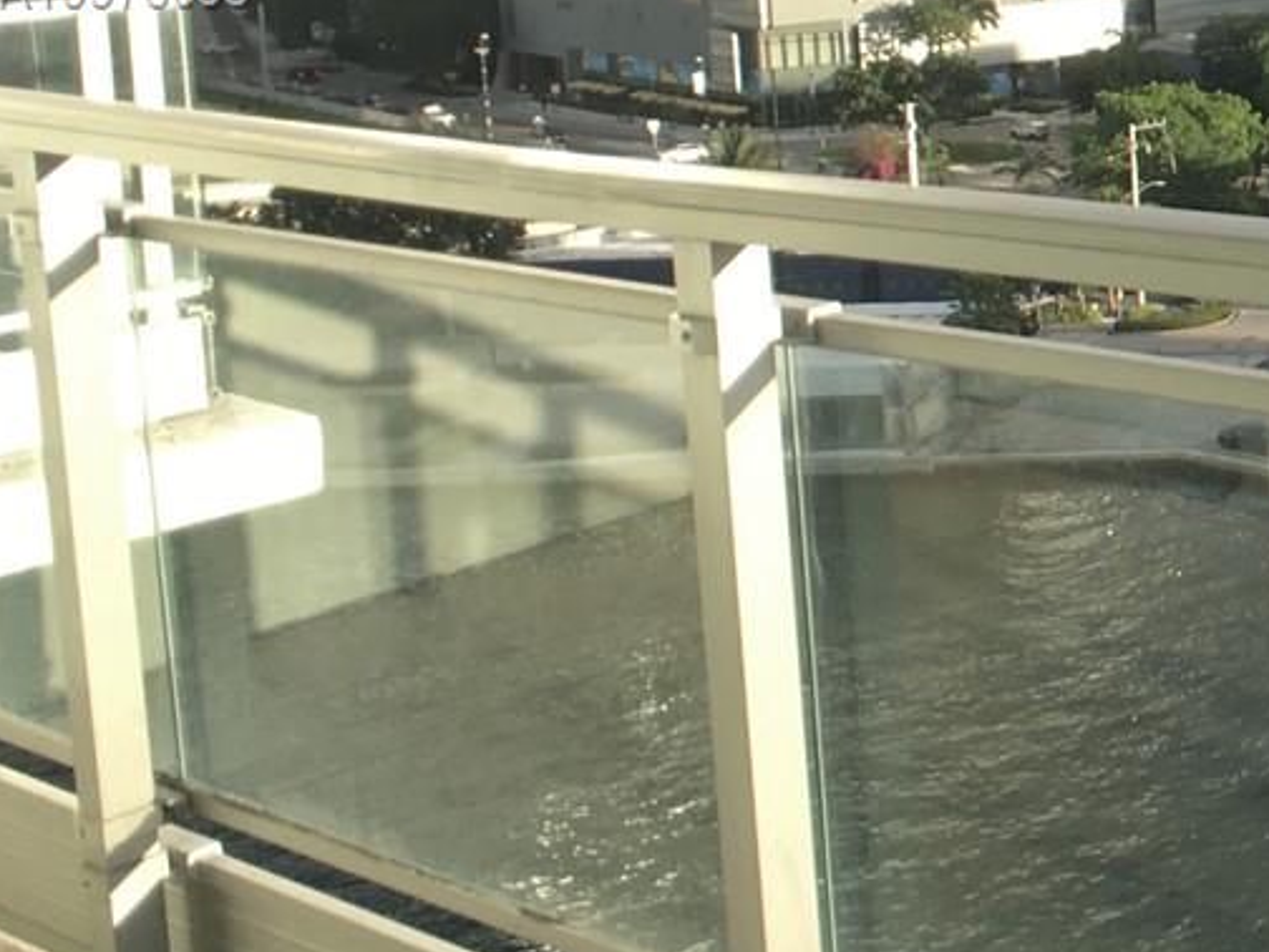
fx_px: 3373
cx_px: 1866
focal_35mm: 92
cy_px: -8
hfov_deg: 18.9
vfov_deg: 15.7
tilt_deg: -5.7
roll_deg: +0.4
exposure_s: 1/371
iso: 25
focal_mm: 4.15
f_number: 2.2
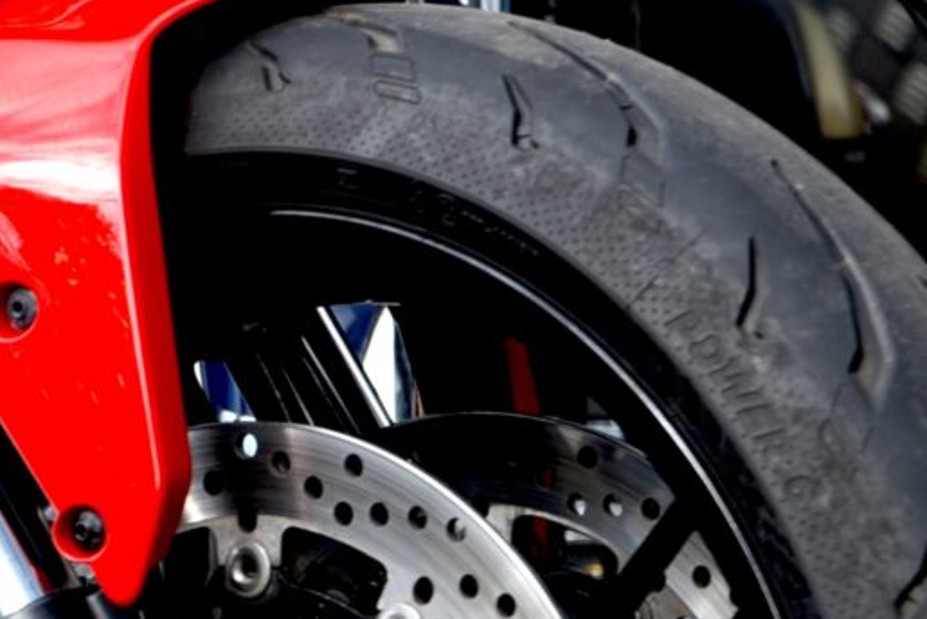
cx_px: -947
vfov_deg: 4.5
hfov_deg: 6.5
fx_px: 7935
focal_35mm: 308
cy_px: 339
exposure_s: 1/125
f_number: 5.6
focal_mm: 62
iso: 100
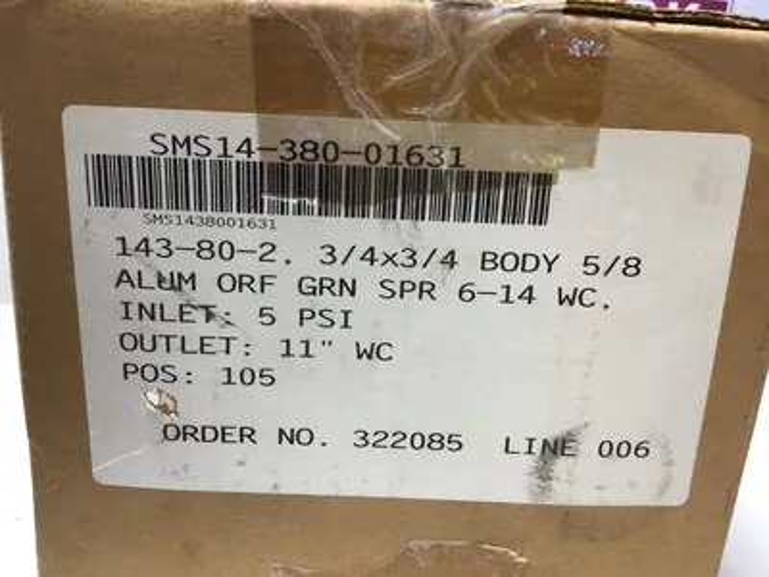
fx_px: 689
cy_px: 288
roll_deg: -1.8
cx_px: 384
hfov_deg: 58.4
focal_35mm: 31
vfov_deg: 45.4
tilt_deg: -16.2
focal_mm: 3.3
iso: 32
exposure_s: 1/60
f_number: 2.4
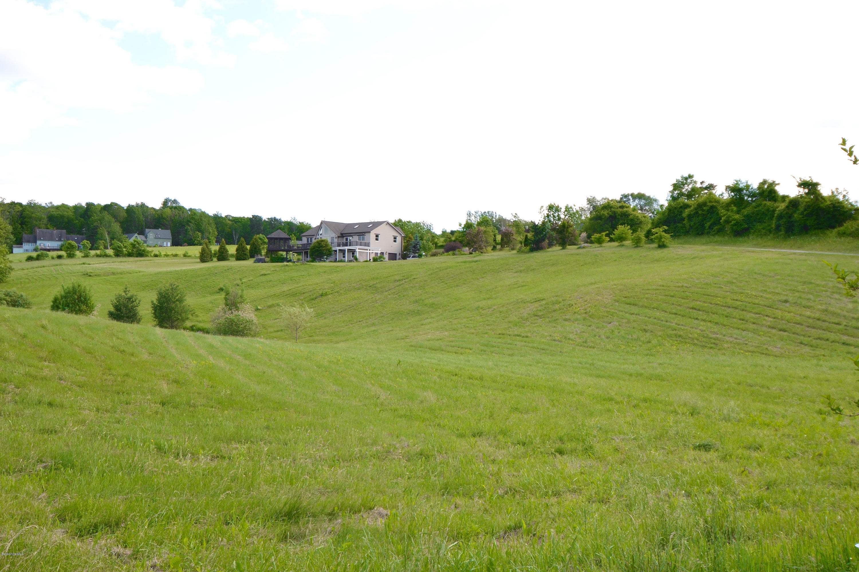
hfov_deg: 53.1
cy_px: 286
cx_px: 430
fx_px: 859
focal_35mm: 36
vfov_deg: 36.9
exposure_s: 1/200
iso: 100
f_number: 5.6
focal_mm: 24
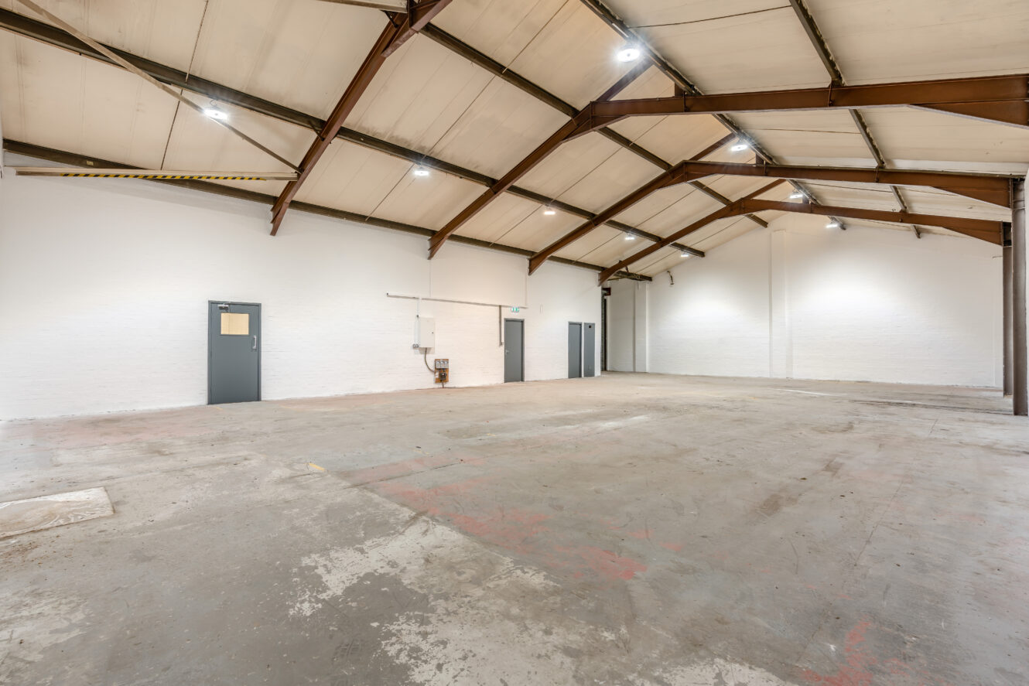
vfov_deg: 73.8
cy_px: 343
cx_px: 514
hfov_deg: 96.7
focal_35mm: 16
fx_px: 457
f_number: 8
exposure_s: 1/20
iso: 100
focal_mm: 16
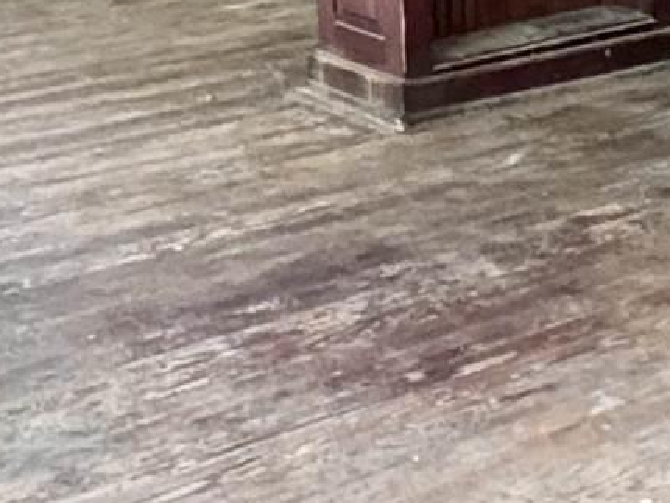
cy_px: -14
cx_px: 679
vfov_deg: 14.5
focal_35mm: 100
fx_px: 1937
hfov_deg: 19.1
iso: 400
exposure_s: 1/60
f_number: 2.2
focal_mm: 2.22
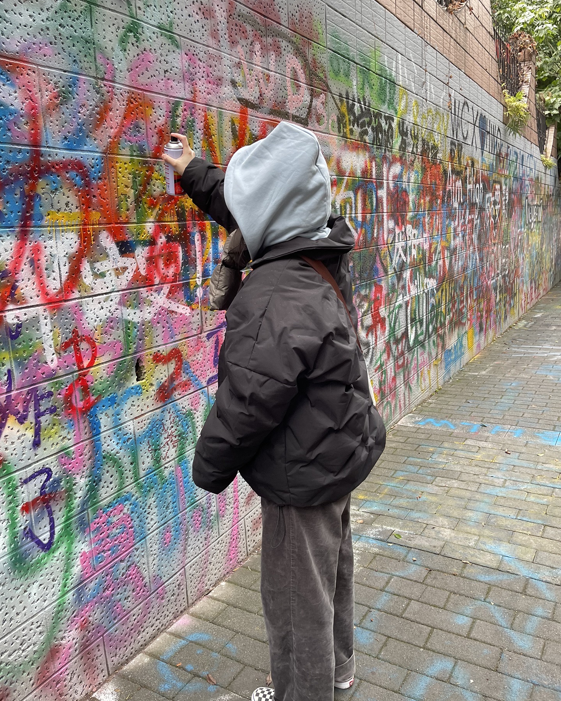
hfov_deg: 51.5
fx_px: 581
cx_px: 274
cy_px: 328
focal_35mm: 28
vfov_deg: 62.2
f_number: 1.6
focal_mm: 5.1
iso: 125
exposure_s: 1/121
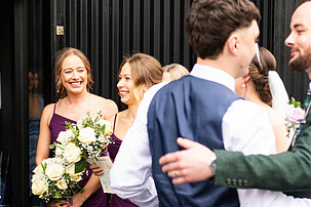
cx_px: 140
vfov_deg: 14.8
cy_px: 155
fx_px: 795
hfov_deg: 22.1
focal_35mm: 92
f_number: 3.5
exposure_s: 1/200
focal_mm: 48
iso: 125
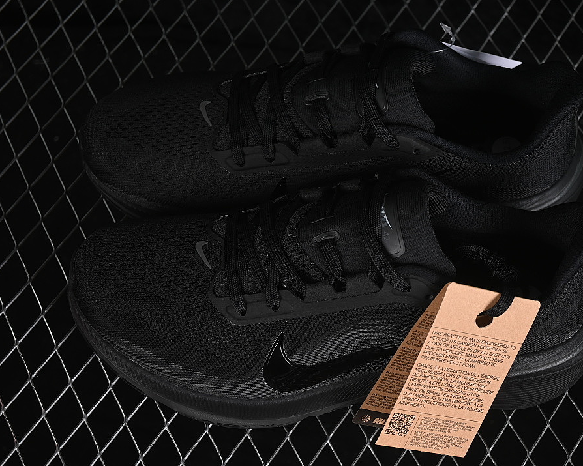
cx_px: 335
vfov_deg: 18.1
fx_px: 1466
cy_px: 234
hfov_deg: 22.5
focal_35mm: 85
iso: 160
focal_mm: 50
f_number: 6.3
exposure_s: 1/50
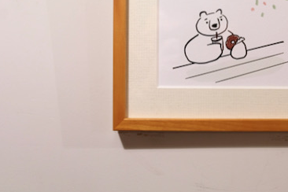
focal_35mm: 77
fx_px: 616
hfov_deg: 26.2
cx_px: 190
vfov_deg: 17.6
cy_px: 46
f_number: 3.6
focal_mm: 31.5
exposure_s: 1/15
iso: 200
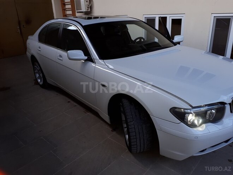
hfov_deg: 65.3
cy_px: 88
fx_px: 182
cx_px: 116
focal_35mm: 27
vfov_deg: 51.4
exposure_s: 1/50
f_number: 1.9
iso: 40
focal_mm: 3.6
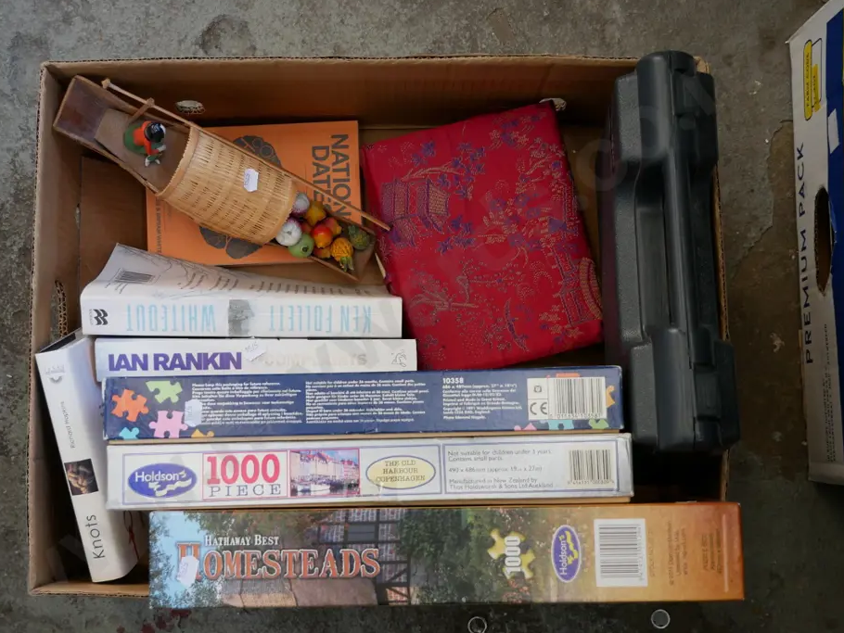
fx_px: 1097
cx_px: 389
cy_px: 323
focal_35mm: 45
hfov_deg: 42.0
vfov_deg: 32.2
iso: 500
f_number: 4.1
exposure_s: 1/60
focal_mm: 20
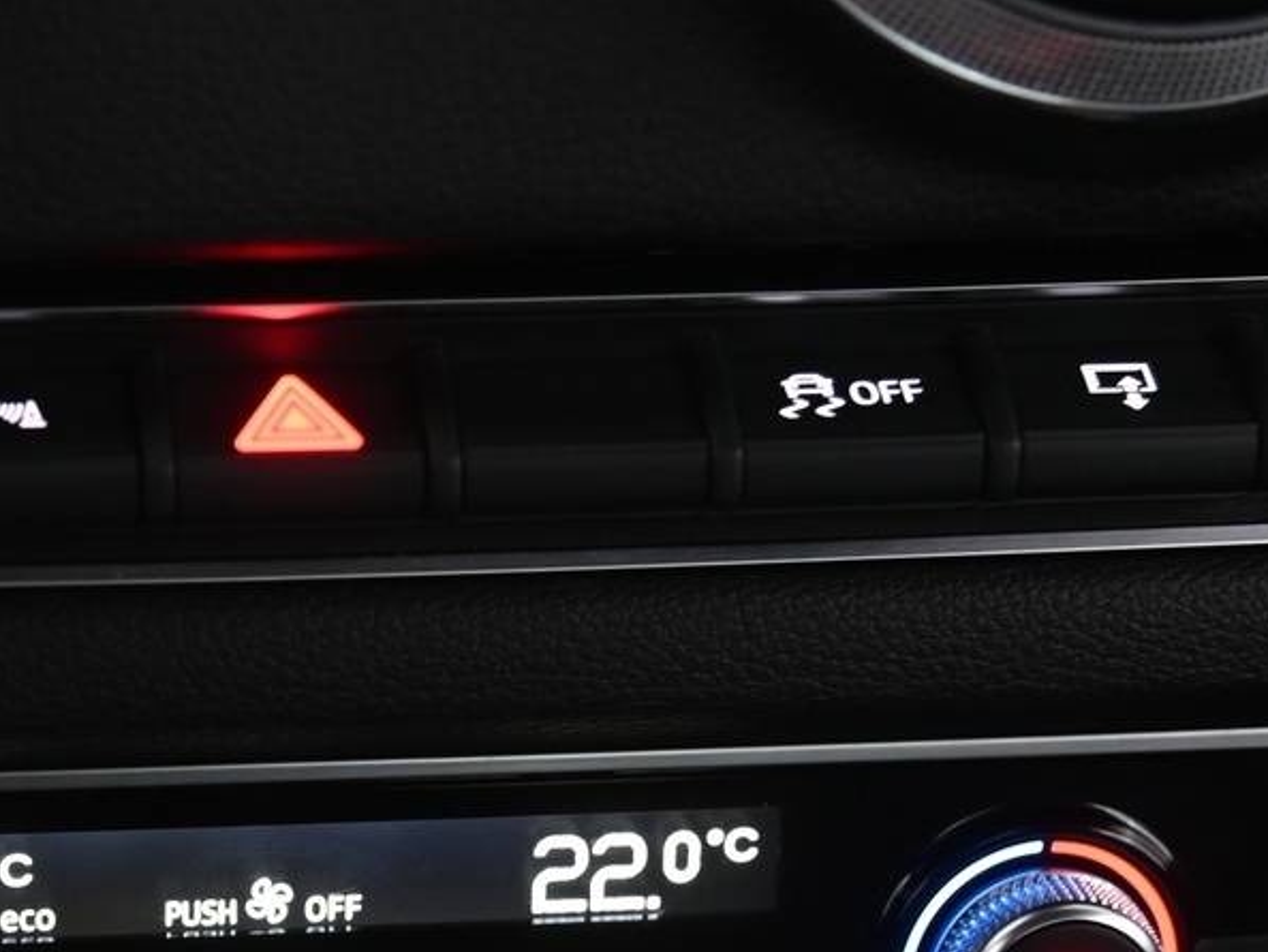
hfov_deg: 16.1
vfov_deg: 12.0
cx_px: 229
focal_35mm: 121
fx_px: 4433
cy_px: 1085
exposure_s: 1/15
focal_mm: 46
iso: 2000
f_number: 4
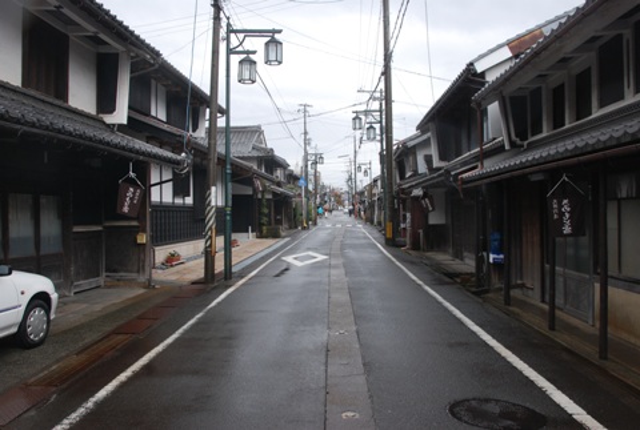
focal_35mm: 30
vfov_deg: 43.9
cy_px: 215
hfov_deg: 61.8
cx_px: 320
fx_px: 535
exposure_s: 1/30
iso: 400
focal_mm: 20
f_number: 7.1
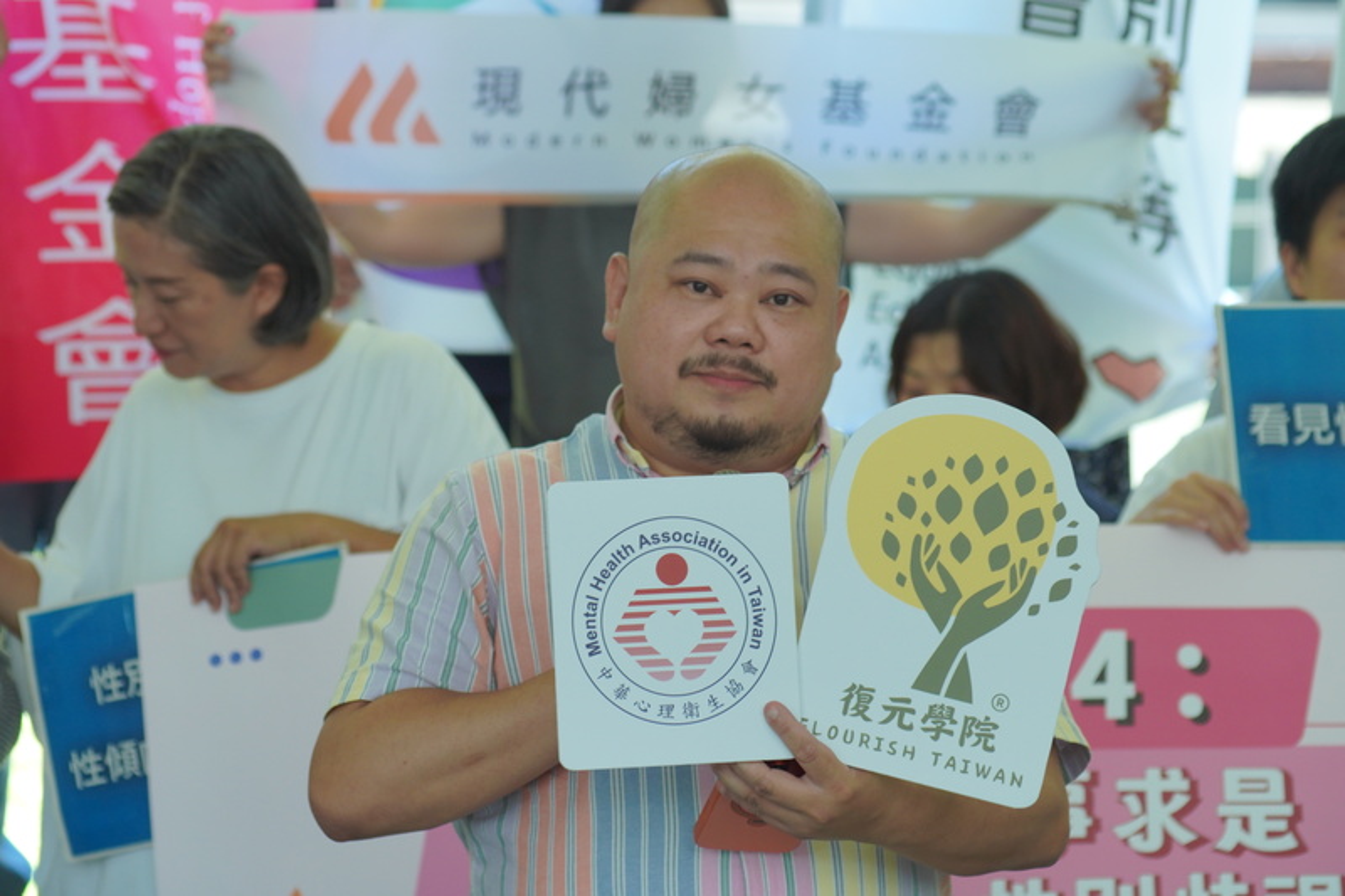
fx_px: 4482
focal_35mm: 120
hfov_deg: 17.1
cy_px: 448
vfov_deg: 11.4
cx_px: 672
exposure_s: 1/100
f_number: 5.6
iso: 1250
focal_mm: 120
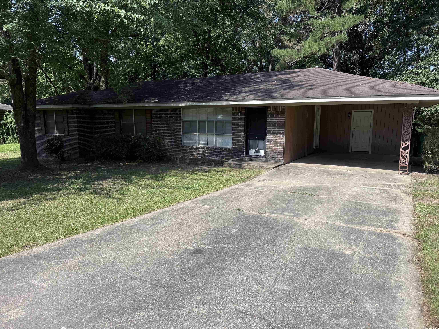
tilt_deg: -8.5
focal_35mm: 24
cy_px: 164
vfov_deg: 56.8
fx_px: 304
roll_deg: -0.2
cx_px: 220
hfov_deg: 71.6
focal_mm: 6.76
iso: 80
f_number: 1.78
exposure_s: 1/3145
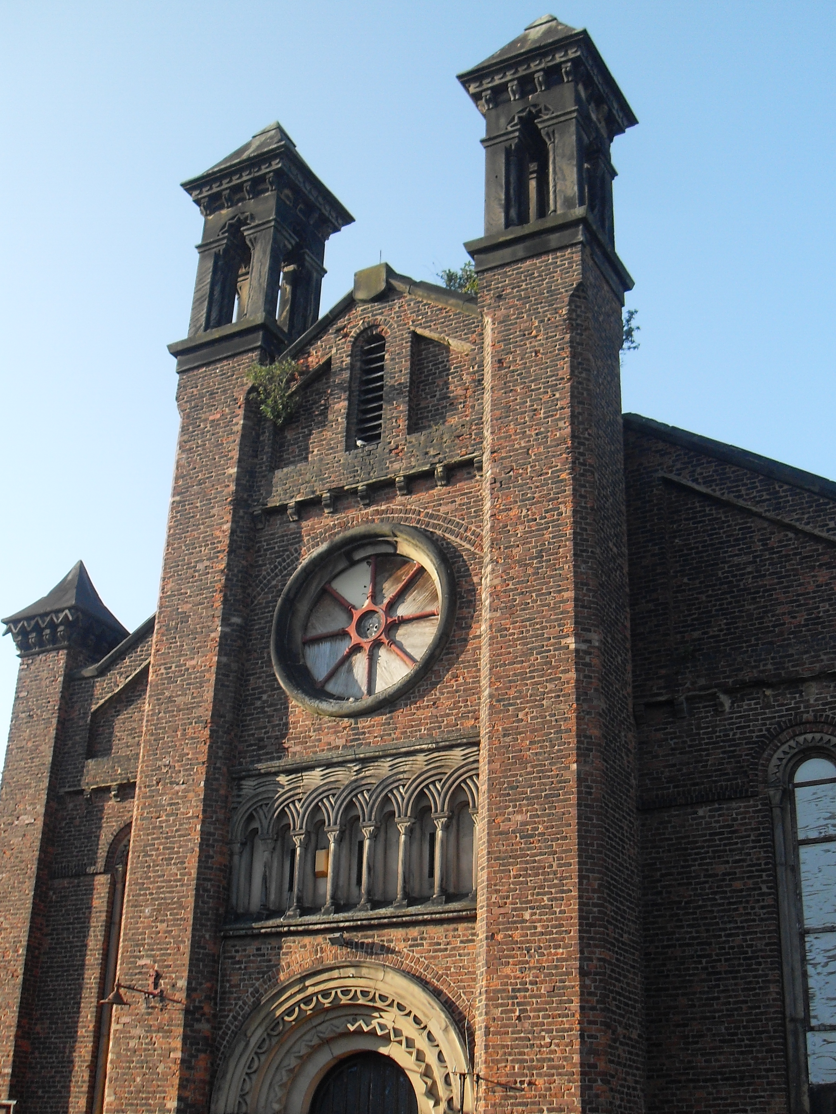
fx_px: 1352
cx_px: 465
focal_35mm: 42
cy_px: 626
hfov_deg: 34.3
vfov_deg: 44.7
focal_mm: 6.3
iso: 80
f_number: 8.9
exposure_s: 1/45
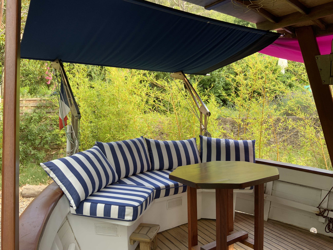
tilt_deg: -2.7
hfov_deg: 61.7
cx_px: 166
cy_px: 125
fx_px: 279
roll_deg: +0.1
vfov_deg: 48.2
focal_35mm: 29
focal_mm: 3
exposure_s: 1/122
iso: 20
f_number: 1.8
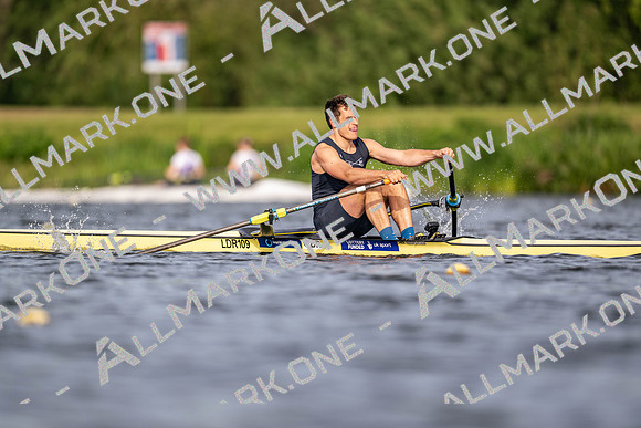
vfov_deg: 2.3
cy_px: 214
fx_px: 10685
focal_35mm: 600
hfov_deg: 3.4
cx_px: 320
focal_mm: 600
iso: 360
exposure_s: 1/2500
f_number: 4
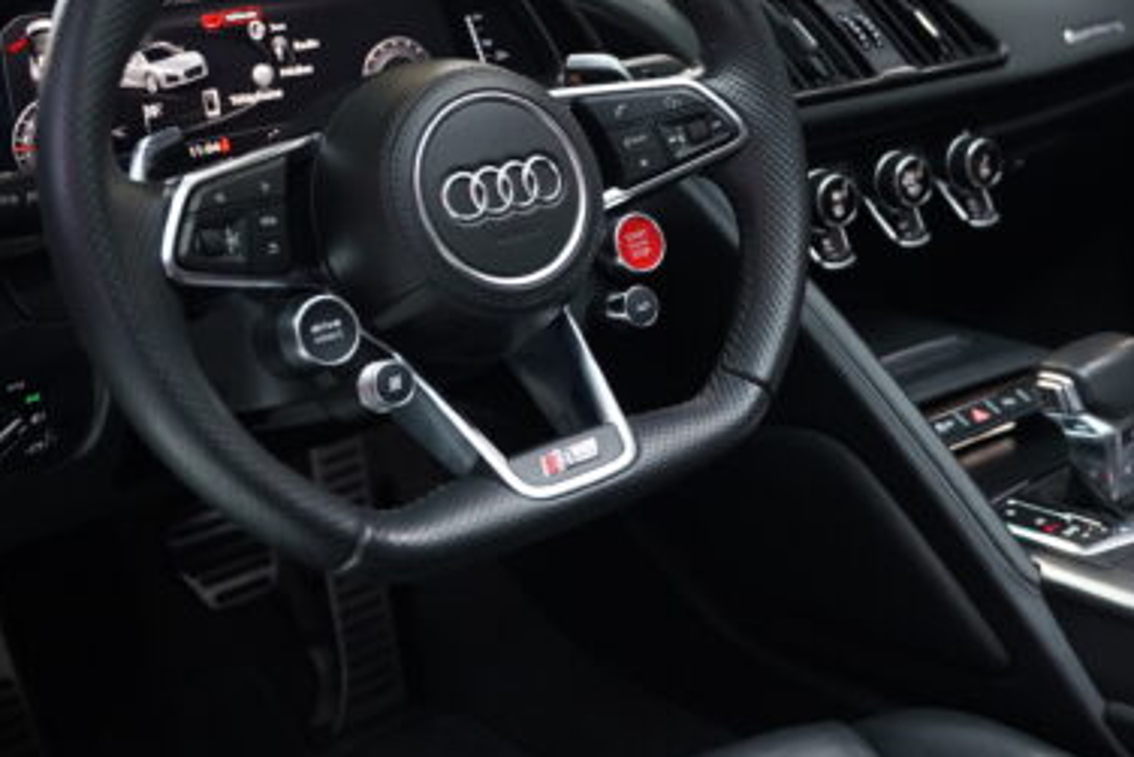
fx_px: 1544
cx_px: 763
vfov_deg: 26.9
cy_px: 136
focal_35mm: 49
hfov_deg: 39.8
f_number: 3.2
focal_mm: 24
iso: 1600
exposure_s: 1/80
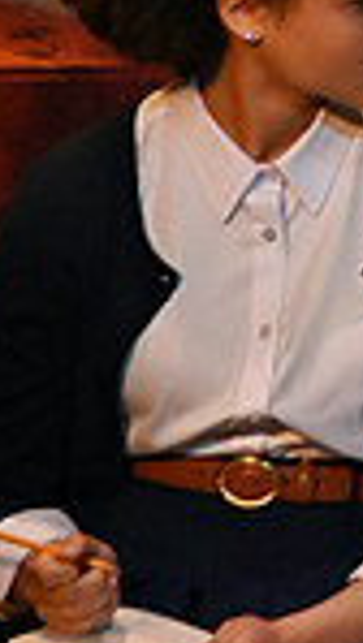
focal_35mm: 2043
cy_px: 86
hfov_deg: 0.6
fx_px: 34900
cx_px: 1162
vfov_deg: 1.1
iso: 10000
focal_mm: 500
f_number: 6.3
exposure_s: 1/200
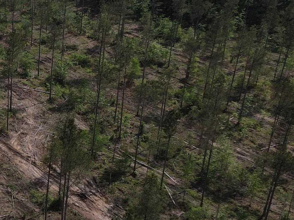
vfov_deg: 23.2
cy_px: 130
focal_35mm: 63
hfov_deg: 28.1
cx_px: -26
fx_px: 535
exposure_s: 1/100
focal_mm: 4.5
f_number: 2.8
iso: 100
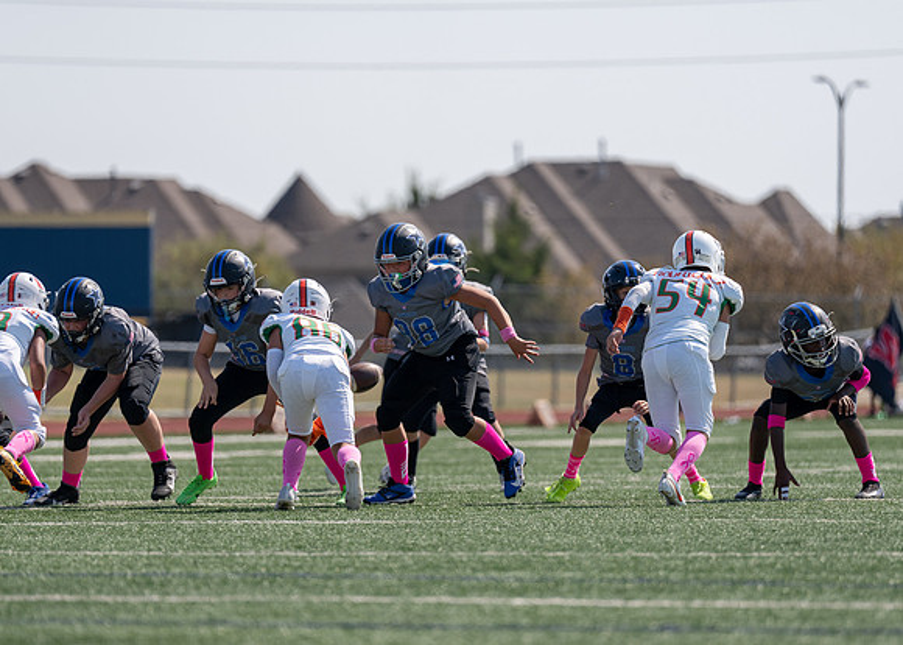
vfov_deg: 5.3
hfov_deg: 7.4
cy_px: 360
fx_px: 6985
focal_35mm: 272
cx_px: 435
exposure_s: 1/2000
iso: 100
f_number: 2.8
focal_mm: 200
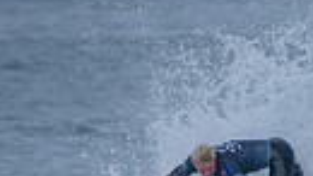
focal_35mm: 2344
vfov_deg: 0.5
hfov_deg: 0.9
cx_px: 308
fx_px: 19446
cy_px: 240
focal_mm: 500
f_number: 5.6
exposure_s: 1/2000
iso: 250
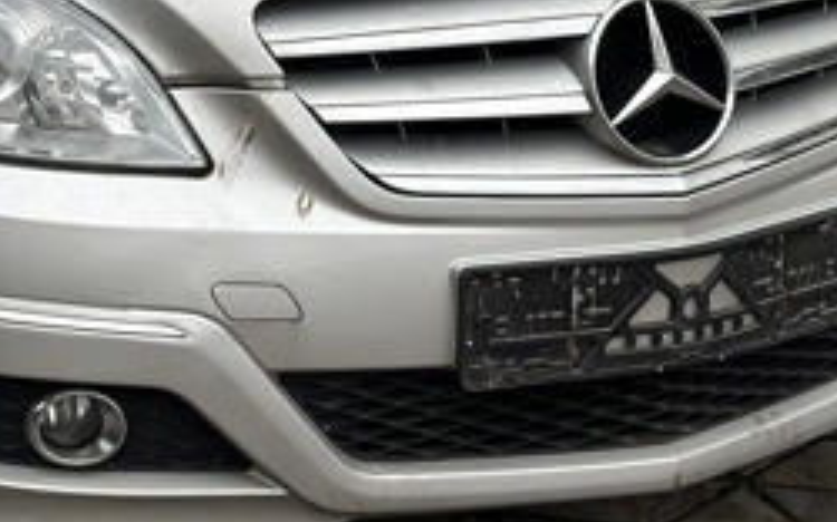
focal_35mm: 130
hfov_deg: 15.8
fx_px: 2964
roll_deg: +0.9
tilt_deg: -9.3
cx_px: 47
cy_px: -196
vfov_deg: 9.8
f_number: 1.78
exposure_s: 1/1171
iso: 80
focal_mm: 6.86
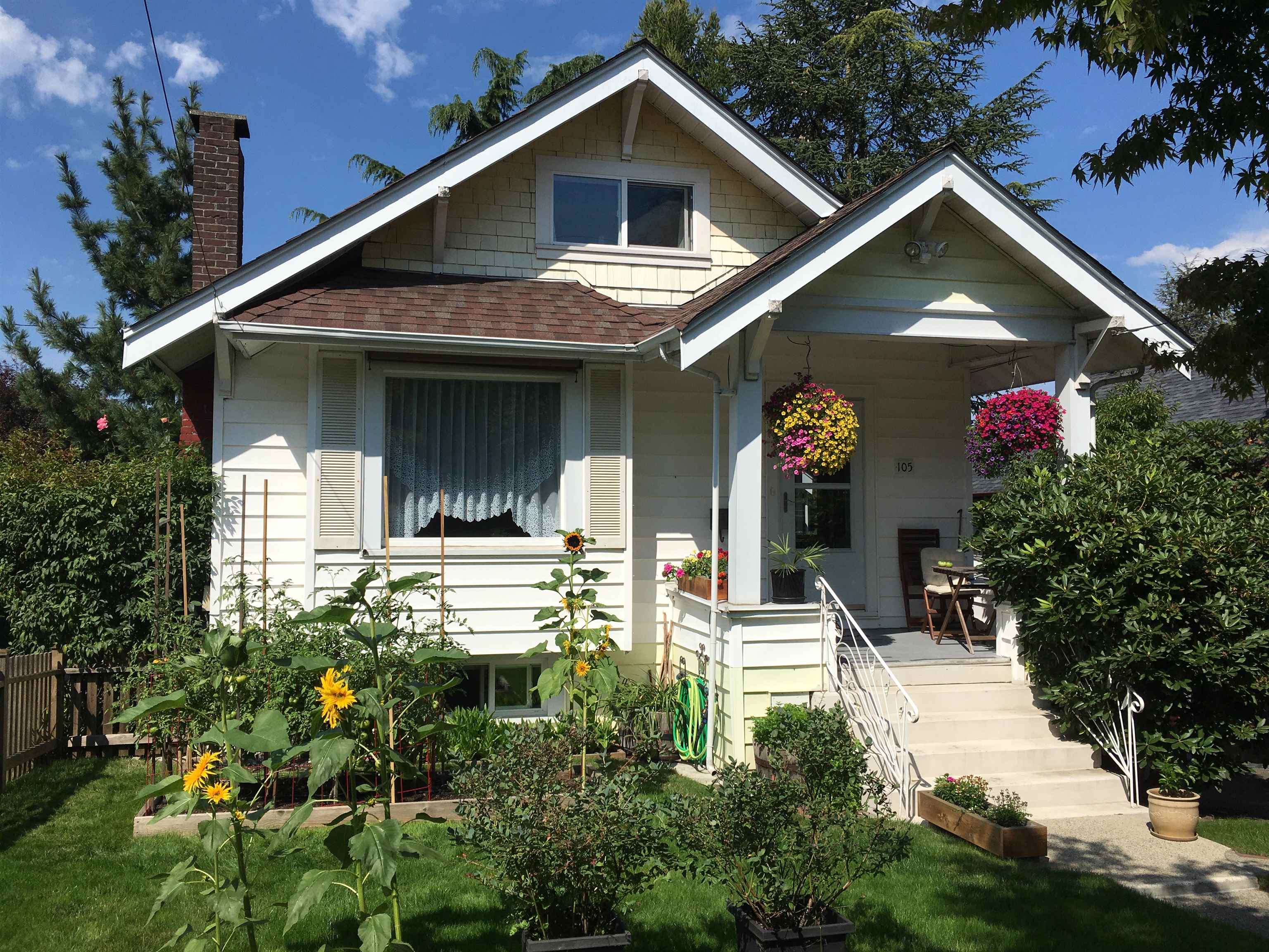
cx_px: 634
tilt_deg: +2.9
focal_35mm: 29
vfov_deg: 48.2
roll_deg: +0.6
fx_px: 1063
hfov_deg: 61.7
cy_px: 476
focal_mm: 4.15
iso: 25
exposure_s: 1/2747
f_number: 2.2
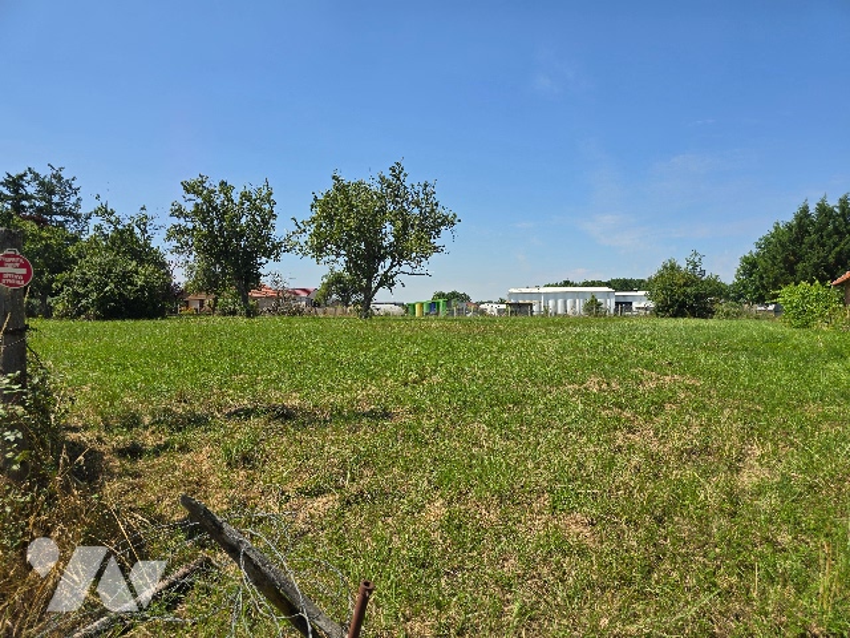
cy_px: 319
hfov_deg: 73.9
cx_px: 425
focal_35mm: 23
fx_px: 565
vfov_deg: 58.9
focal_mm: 6.3
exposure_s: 1/960
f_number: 1.7
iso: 12
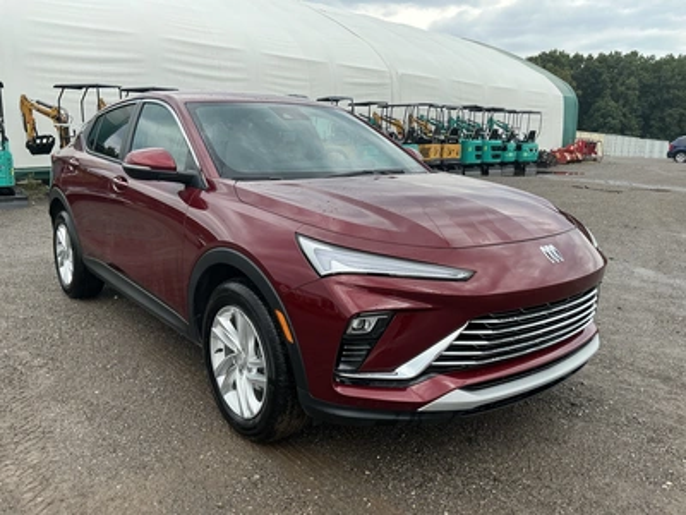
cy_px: 258
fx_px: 555
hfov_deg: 63.4
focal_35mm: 28
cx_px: 343
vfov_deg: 49.7
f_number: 1.8
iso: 25
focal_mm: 3
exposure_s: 1/728
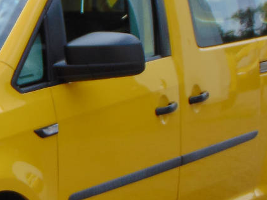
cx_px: -67
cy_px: 156
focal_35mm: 189
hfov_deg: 10.3
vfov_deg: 7.8
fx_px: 1457
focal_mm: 9
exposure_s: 1/500
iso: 80
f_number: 3.5
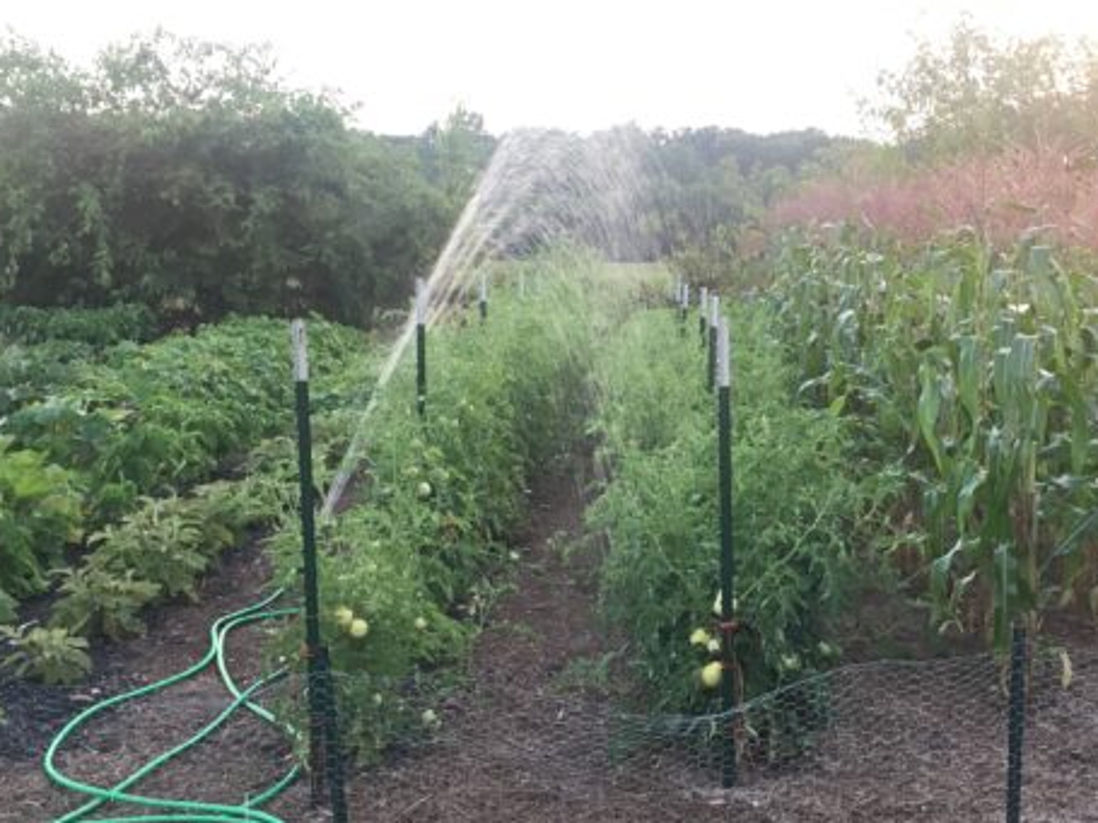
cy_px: 362
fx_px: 1554
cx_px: 763
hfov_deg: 38.3
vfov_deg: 29.6
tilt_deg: -4.3
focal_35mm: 49
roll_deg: -0.3
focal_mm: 4.15
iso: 64
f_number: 2.2
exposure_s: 1/30
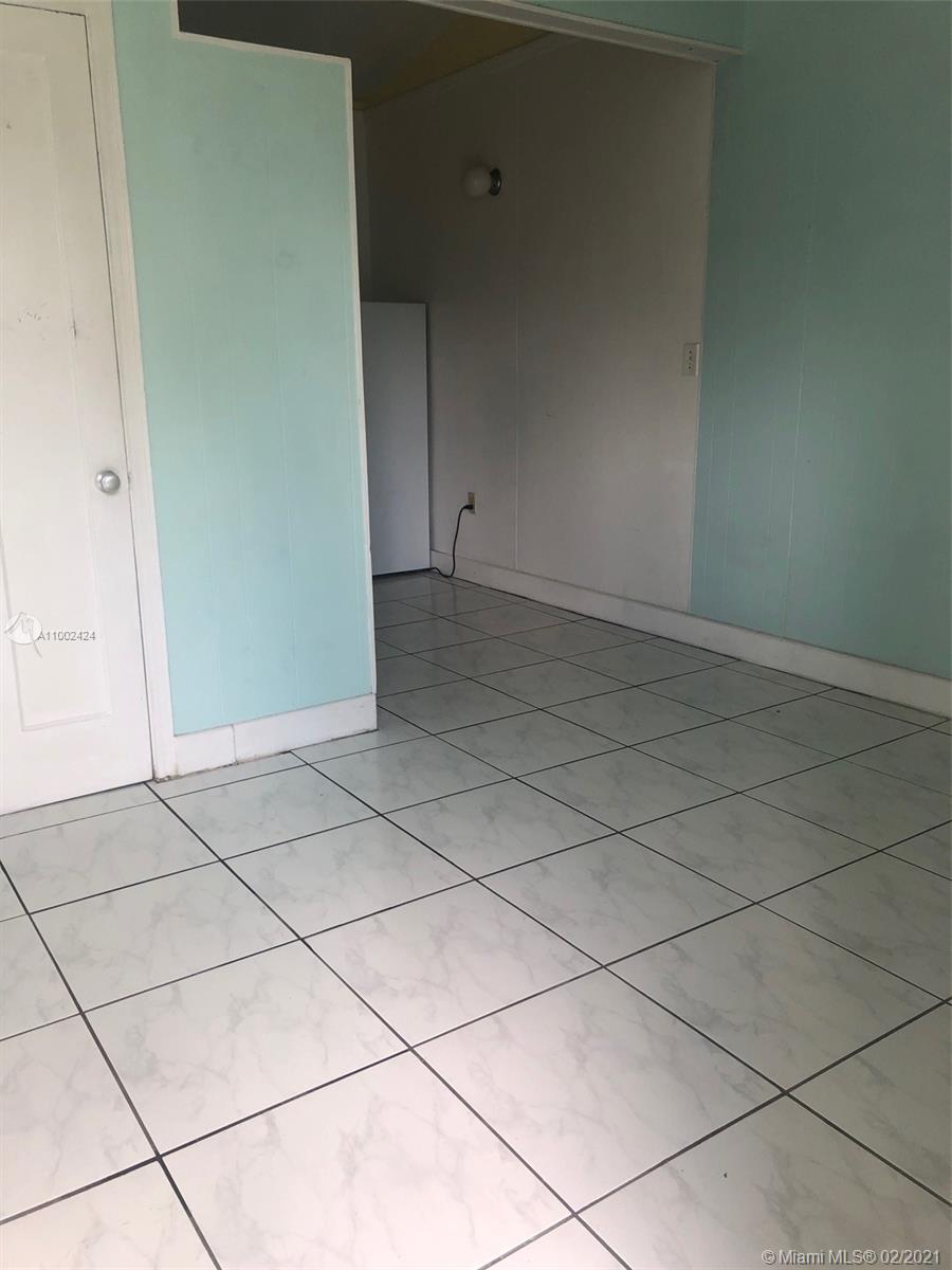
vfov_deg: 63.4
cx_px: 476
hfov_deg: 49.7
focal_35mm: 28
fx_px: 1027
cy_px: 635
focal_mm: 3.99
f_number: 1.8
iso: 40
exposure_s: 1/120
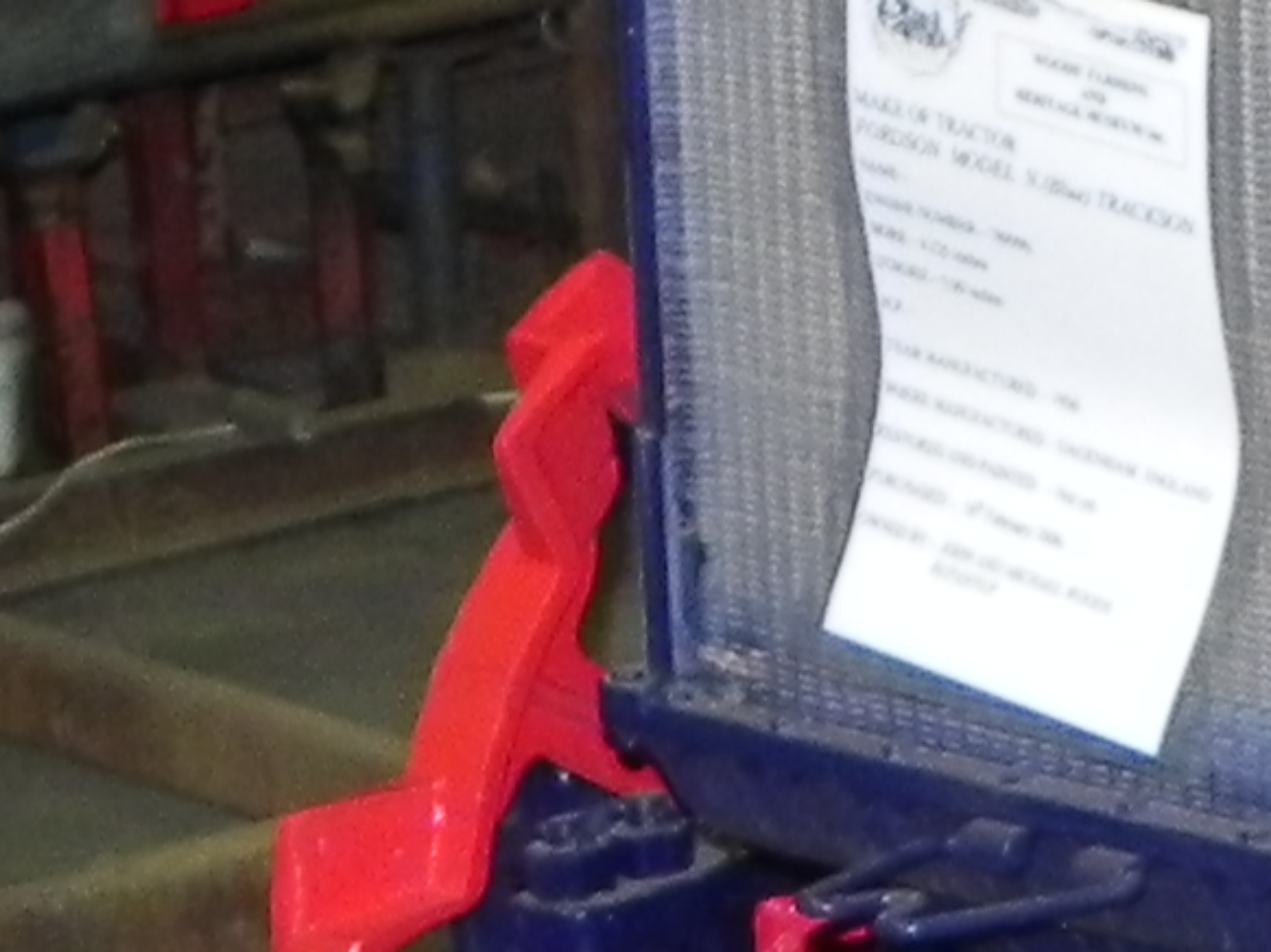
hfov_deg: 8.8
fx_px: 7597
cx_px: 2861
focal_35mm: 207
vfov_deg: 7.2
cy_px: 129
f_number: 3.5
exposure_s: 1/30
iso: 231
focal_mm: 5.9
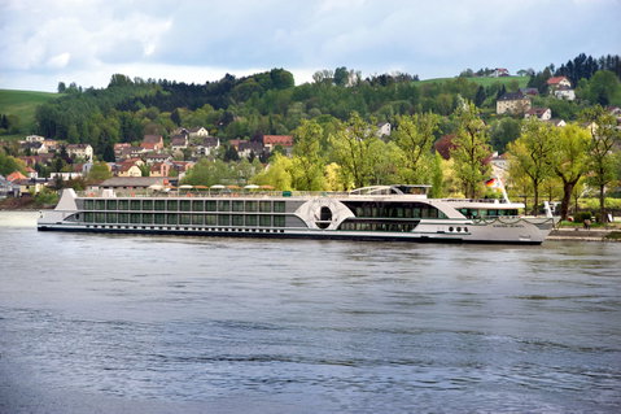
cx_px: 310
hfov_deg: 25.4
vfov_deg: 17.1
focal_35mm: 80
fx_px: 1379
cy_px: 207
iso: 320
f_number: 6.3
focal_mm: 80
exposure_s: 1/500
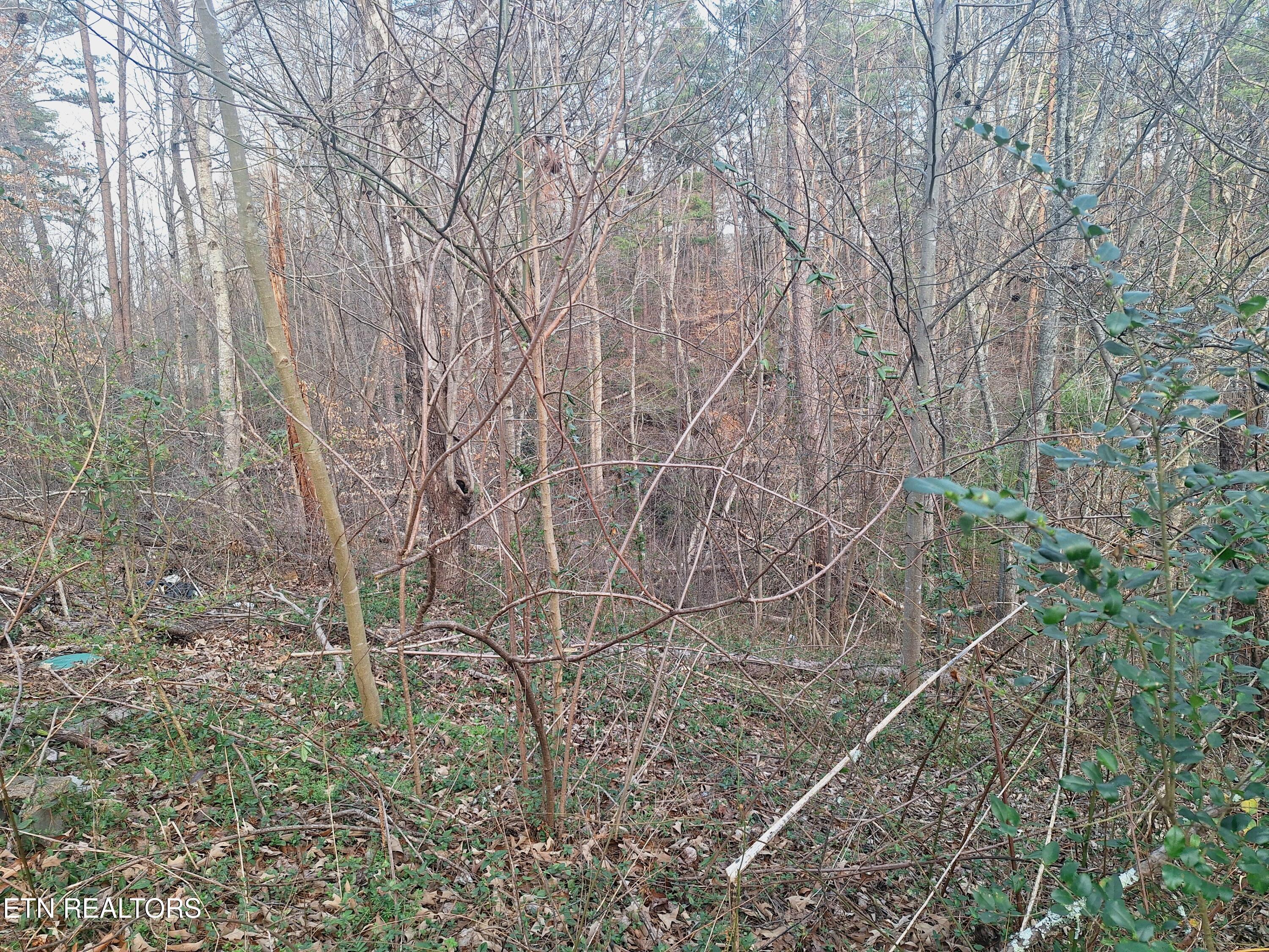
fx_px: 843
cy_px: 476
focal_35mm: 23
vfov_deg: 58.9
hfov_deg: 73.9
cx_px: 634
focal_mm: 5.54
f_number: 1.8
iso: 40
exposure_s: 1/167
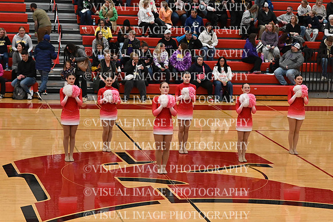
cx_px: 166
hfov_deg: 19.5
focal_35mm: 105
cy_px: 111
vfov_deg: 13.0
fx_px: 971
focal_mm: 70
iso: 6400
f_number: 4
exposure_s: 1/400
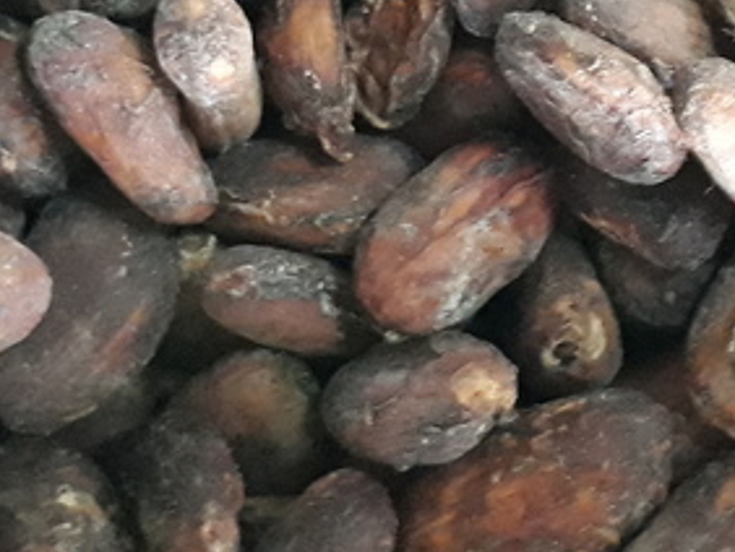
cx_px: 683
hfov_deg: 19.6
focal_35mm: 98
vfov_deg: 14.9
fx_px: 2083
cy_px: 23
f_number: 1.9
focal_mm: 3.6
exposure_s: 1/15
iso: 800
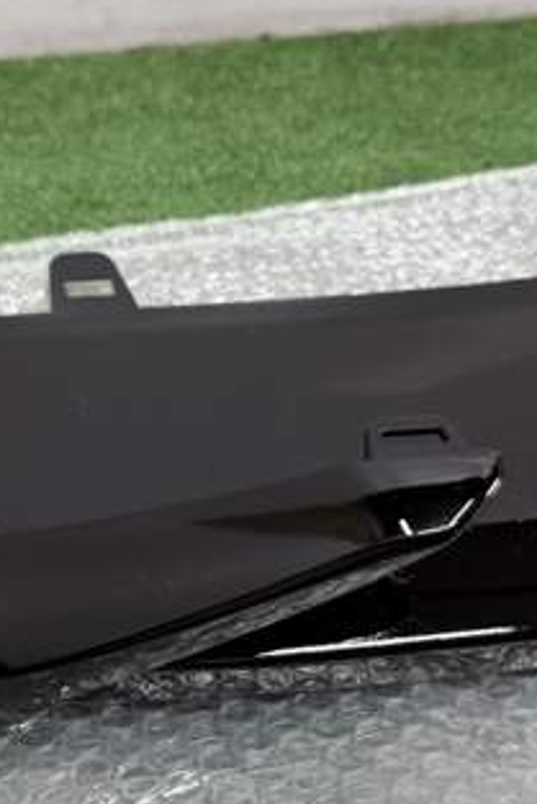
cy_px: 478
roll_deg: -4.2
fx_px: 1140
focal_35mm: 51
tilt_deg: -38.7
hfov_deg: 26.5
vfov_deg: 38.7
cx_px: 234
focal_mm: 6.76
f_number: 1.78
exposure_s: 1/100
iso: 160
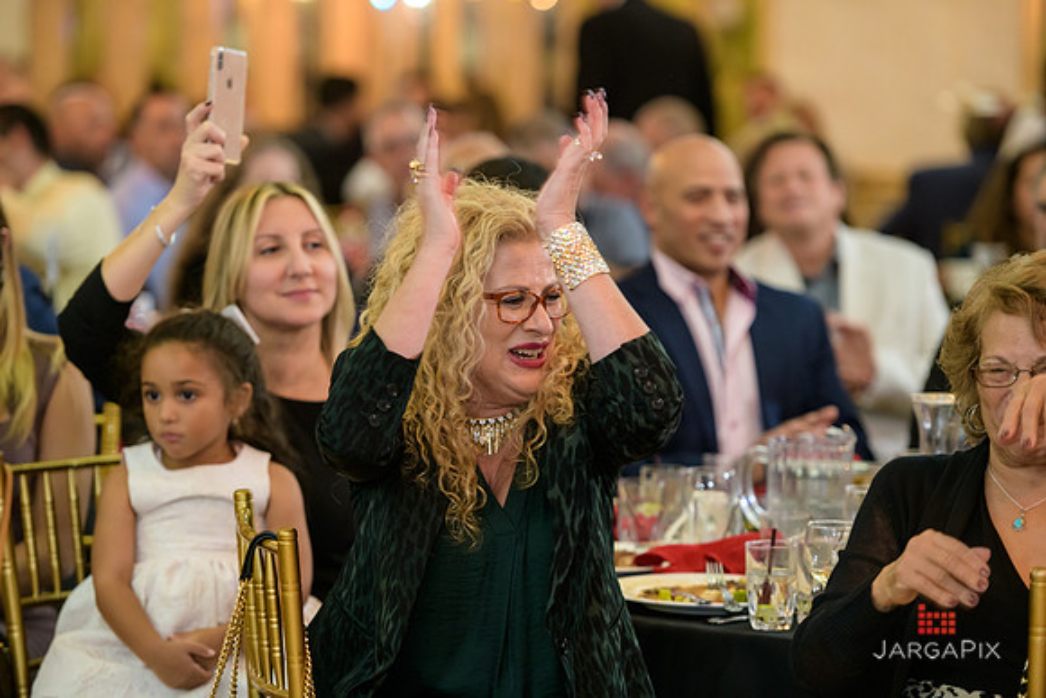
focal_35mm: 150
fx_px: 4359
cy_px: 349
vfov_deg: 9.2
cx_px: 523
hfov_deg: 13.7
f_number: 3.2
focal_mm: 150
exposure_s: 1/125
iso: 1600
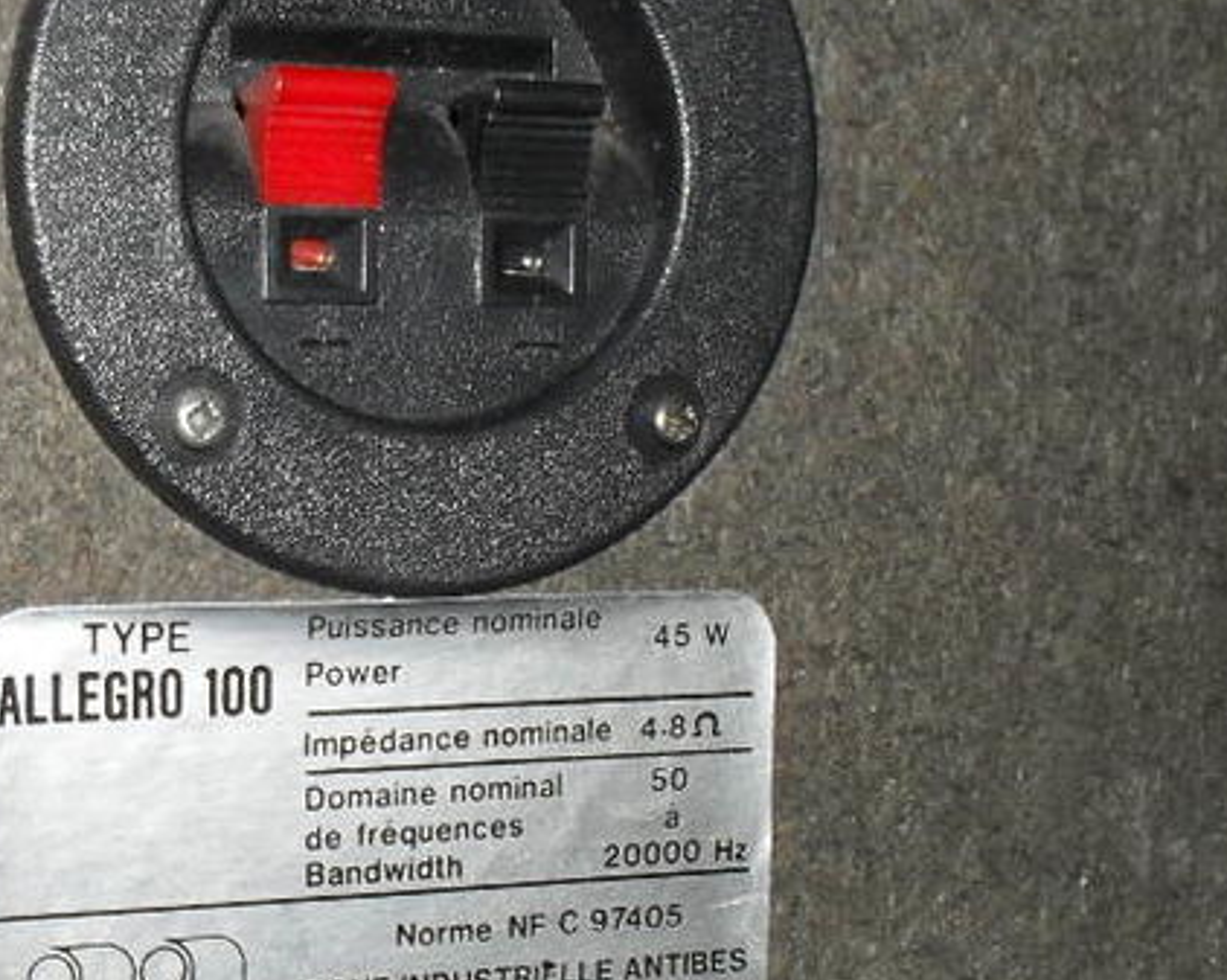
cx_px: 352
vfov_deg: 18.8
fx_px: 2939
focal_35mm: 81
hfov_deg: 23.4
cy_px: 776
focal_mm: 6.3
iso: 200
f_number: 3.2
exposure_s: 1/45
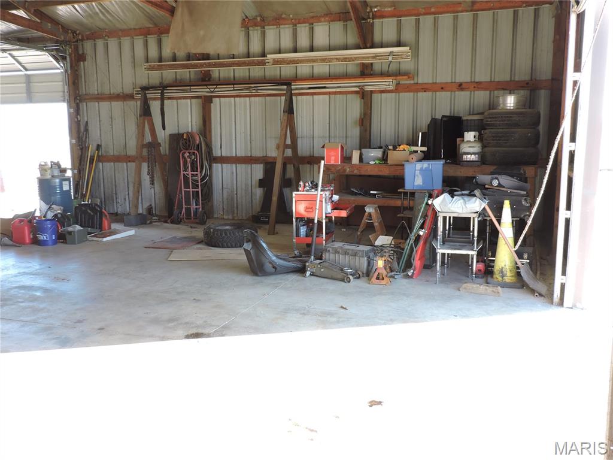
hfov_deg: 55.4
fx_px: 584
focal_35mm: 33
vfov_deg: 42.9
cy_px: 230
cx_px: 306
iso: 160
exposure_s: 1/50
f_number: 3.2
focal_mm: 5.9
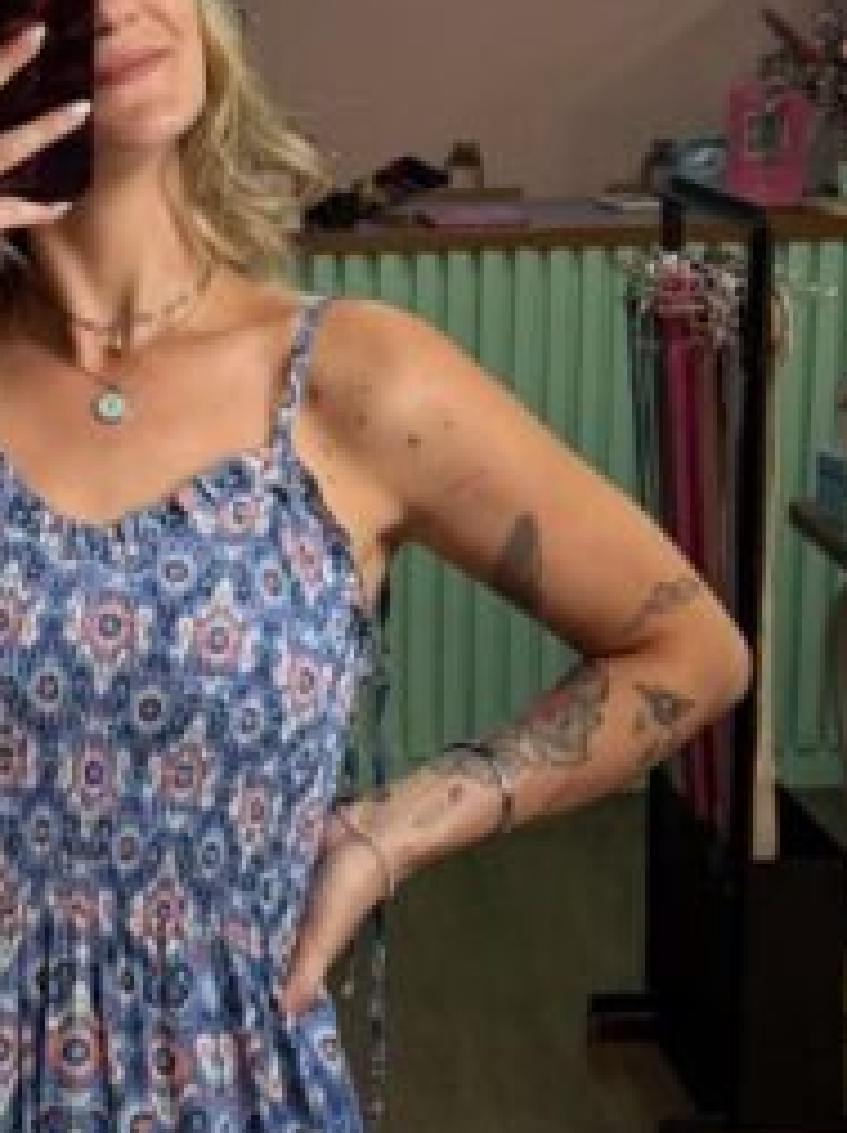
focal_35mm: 76
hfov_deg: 18.5
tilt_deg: -11.6
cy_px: 546
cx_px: -112
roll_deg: +0.1
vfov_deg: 25.7
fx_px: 2486
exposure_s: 1/131
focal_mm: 6.76
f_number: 1.78
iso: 160
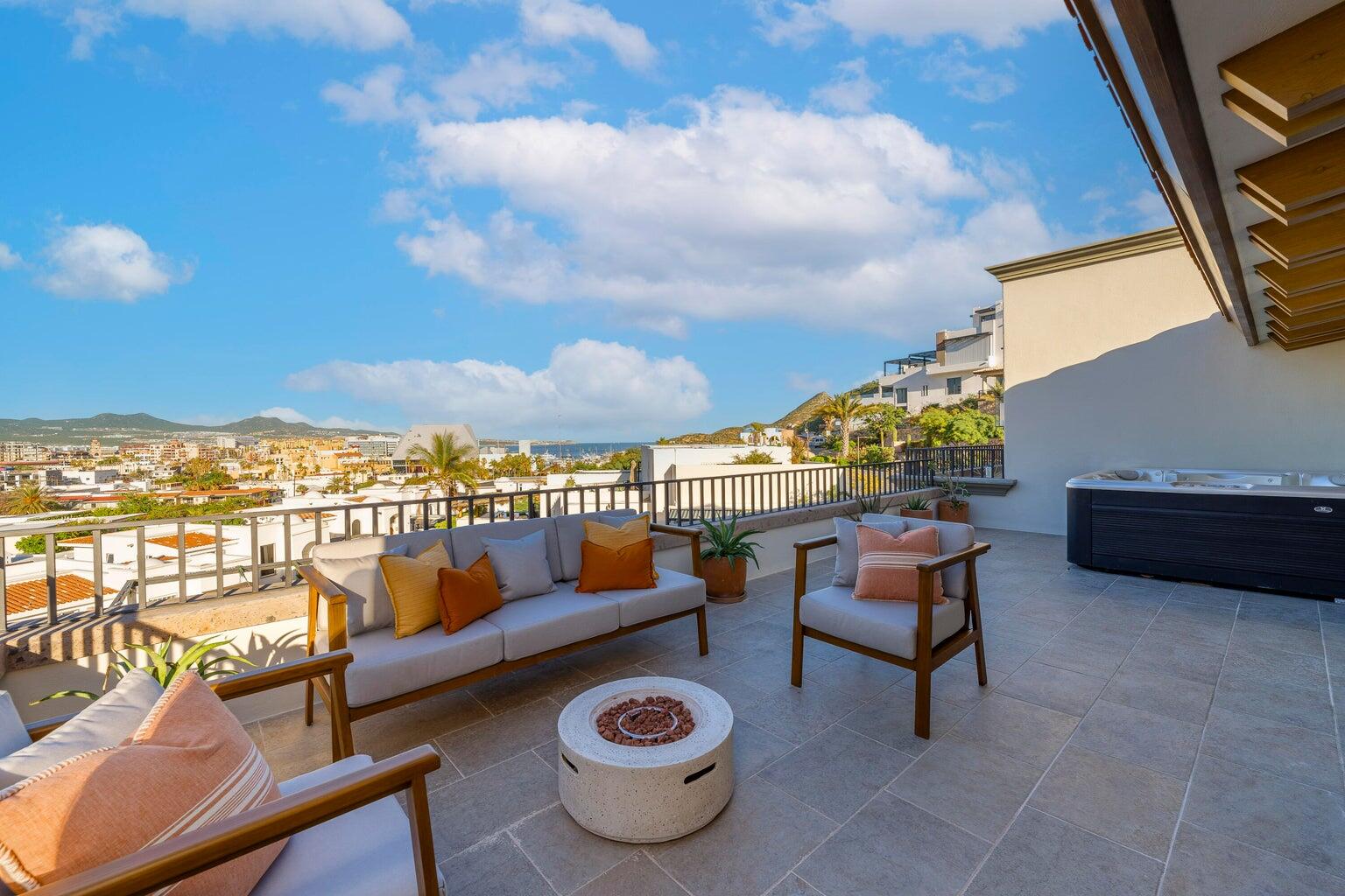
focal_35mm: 14
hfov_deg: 104.3
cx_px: 672
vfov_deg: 81.2
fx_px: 523
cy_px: 448
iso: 100
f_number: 9
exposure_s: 1/1600
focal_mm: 14
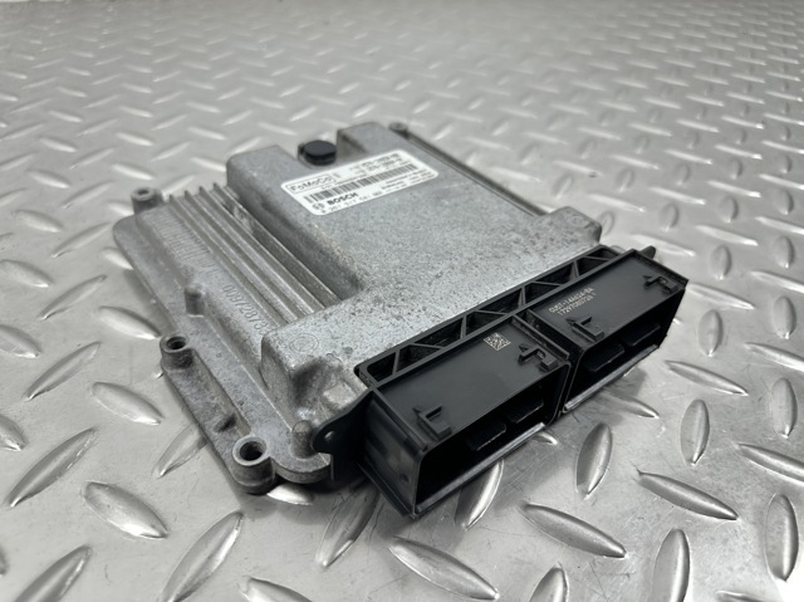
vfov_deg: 56.8
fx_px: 557
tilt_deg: -38.6
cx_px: 402
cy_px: 301
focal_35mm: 24
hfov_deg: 71.6
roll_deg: -3.5
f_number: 1.78
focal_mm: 6.86
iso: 200
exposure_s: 1/100
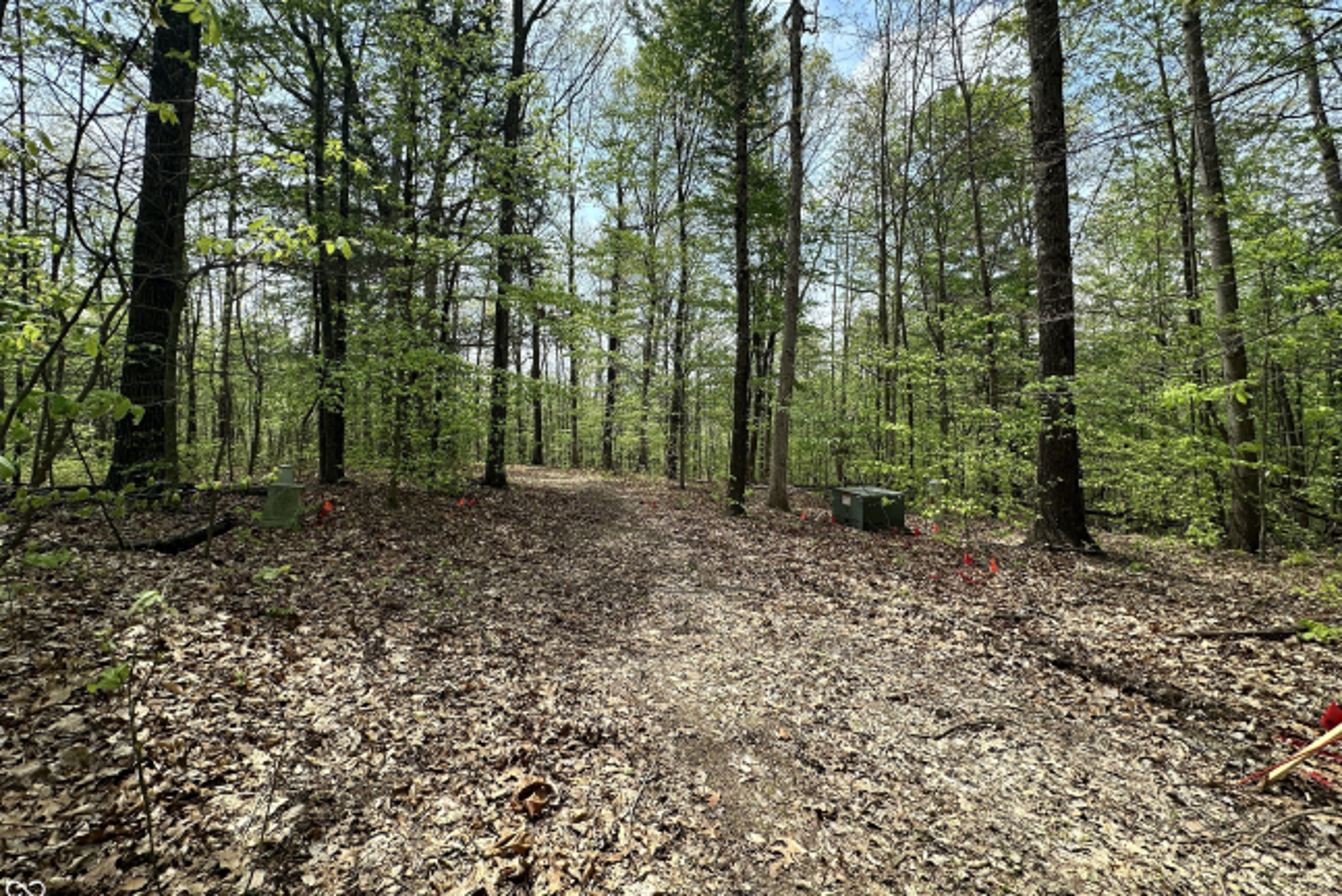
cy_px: 402
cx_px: 677
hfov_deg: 100.4
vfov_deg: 77.2
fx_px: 559
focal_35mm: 15
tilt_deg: +2.6
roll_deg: -0.5
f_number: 2.2
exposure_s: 1/612
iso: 40
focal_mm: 2.22
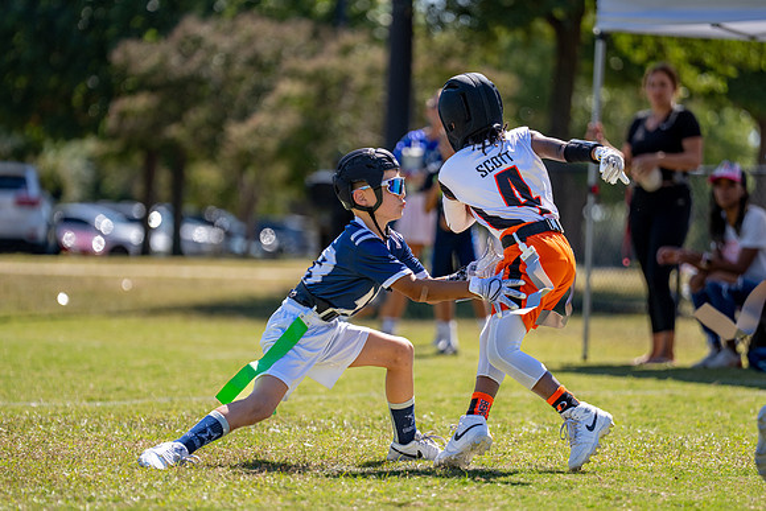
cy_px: 274
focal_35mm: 196
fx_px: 4172
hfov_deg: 10.5
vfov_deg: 7.0
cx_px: 396
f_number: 2.8
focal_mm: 168
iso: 160
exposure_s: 1/2000
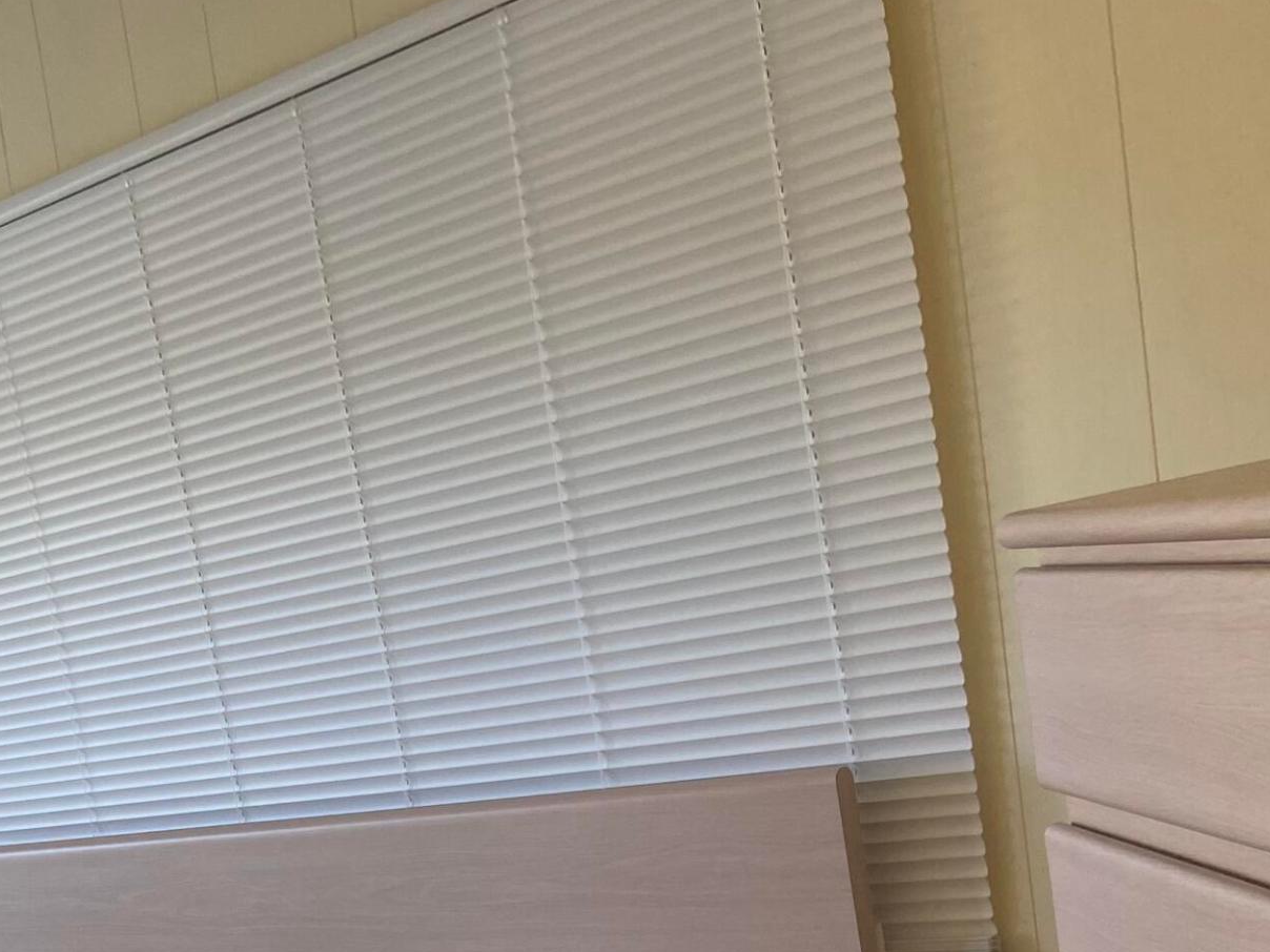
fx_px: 2275
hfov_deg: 28.7
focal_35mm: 62
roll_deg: +12.9
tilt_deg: -12.9
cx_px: -74
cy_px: 1108
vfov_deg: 22.1
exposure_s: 1/121
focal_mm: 4.25
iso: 80
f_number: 1.8
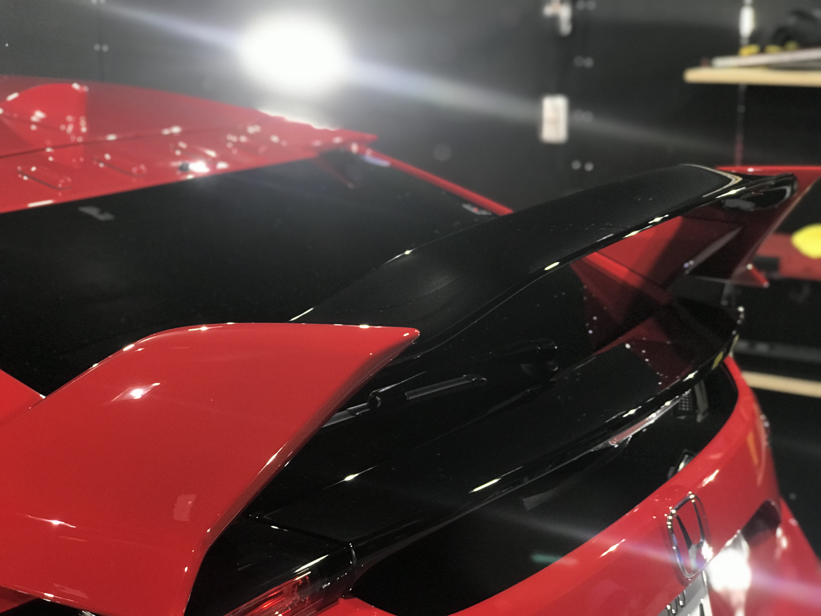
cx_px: 410
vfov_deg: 25.7
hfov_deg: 33.8
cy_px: 308
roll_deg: +0.4
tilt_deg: -13.3
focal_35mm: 57
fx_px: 1352
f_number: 2.8
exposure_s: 1/60
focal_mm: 6.6
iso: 250
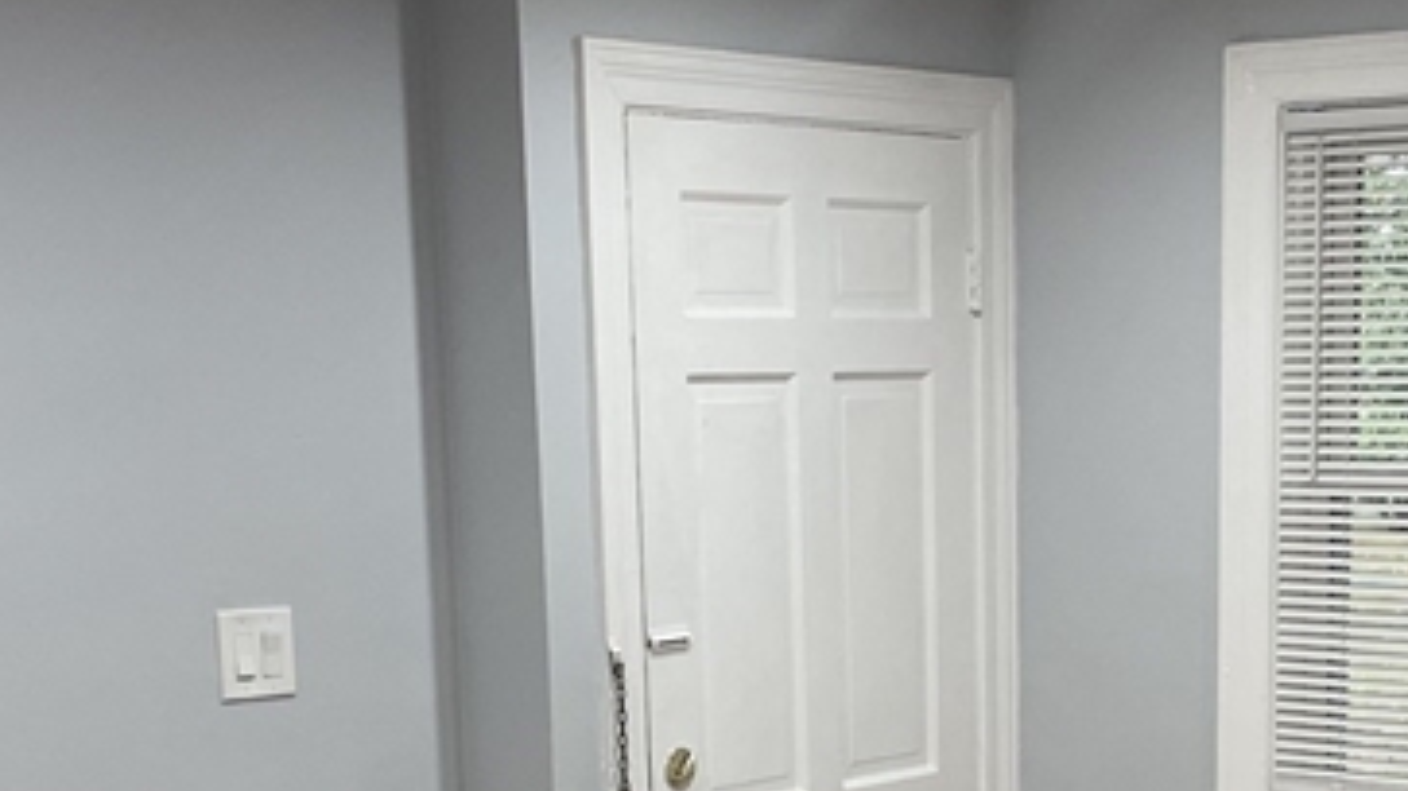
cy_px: 1035
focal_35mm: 80
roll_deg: +0.5
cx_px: 1067
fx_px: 2986
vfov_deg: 14.4
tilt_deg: -12.4
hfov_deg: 26.2
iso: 80
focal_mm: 4.2
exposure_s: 1/60
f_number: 1.6
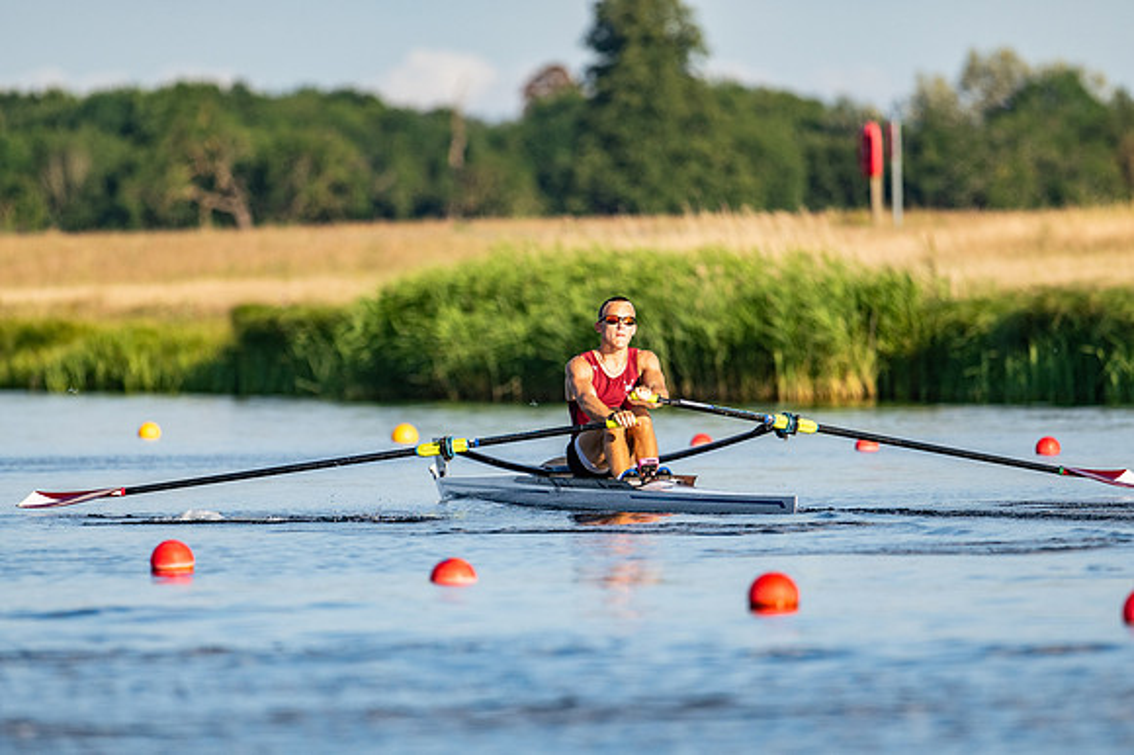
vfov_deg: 2.3
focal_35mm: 600
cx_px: 567
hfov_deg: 3.4
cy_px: 378
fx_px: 18889
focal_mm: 400
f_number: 4.5
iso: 320
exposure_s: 1/2500
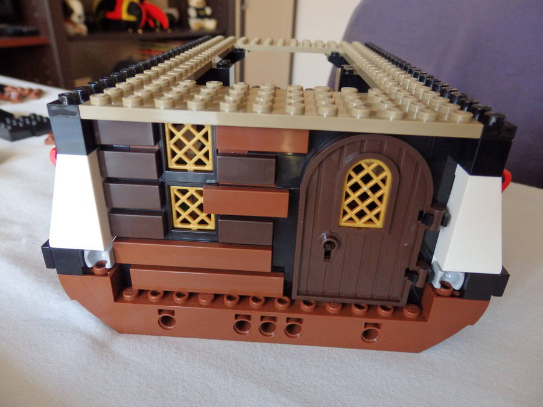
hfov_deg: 69.4
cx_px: 272
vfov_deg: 54.9
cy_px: 204
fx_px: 392
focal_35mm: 25
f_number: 3
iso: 500
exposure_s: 1/30
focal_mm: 4.5
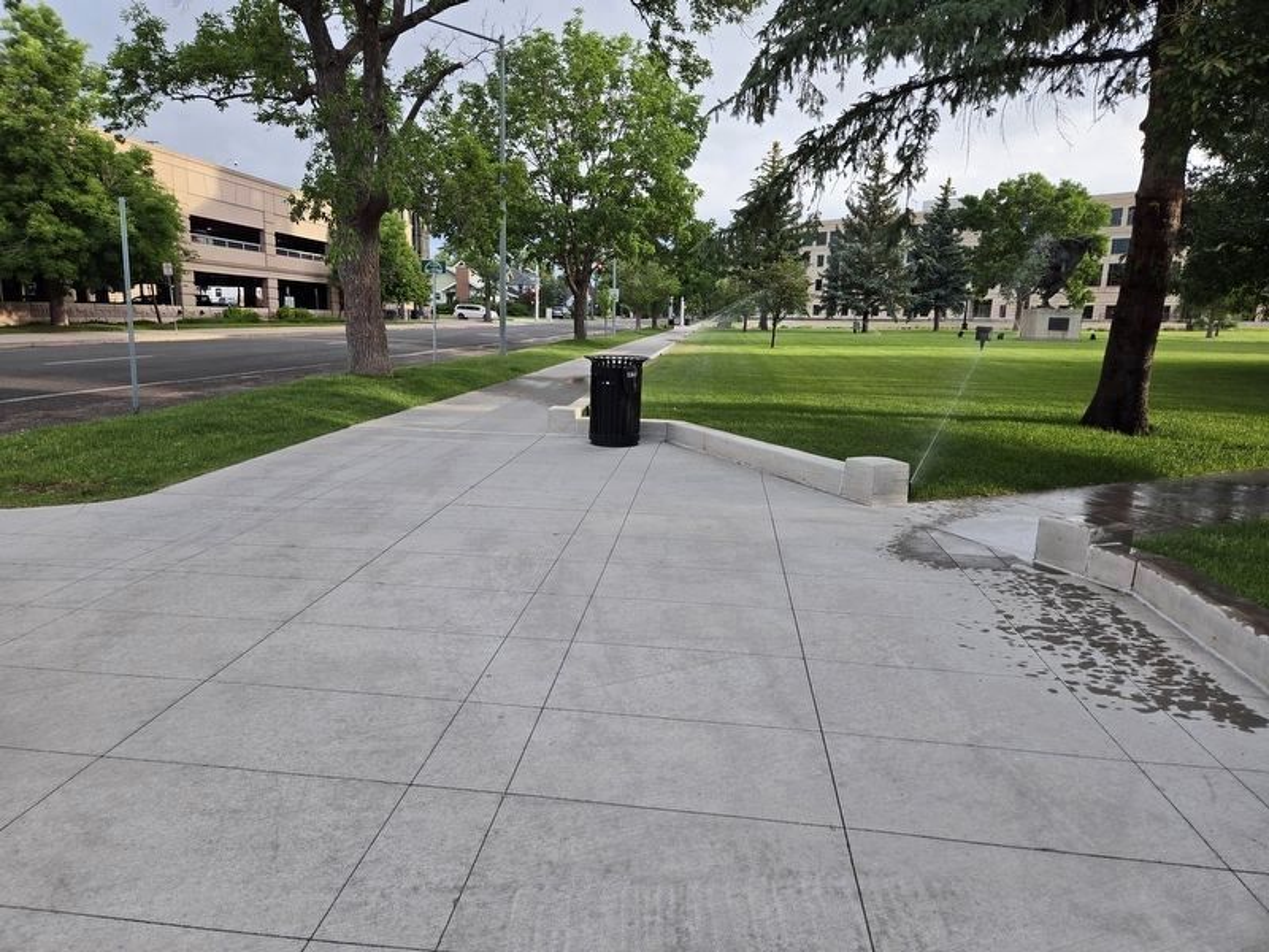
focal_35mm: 23
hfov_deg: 73.9
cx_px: 634
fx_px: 843
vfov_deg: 58.9
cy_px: 476
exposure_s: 1/237
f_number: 1.8
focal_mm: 5.4
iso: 25
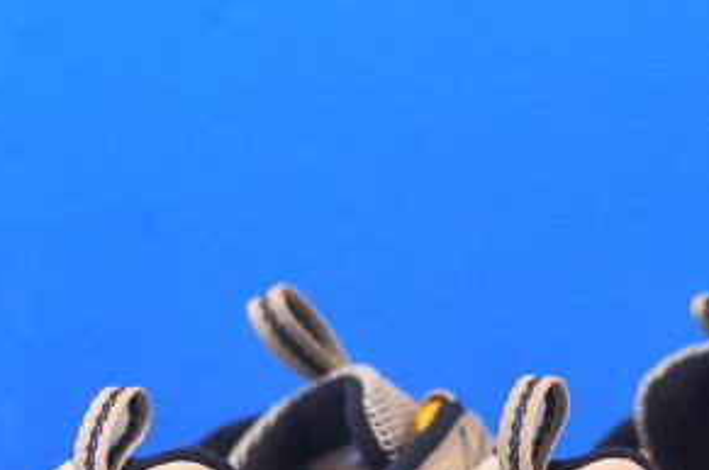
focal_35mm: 206
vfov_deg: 6.6
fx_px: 4050
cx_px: 570
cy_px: 410
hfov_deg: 10.0
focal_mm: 50
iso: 250
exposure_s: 1/320
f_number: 2.2
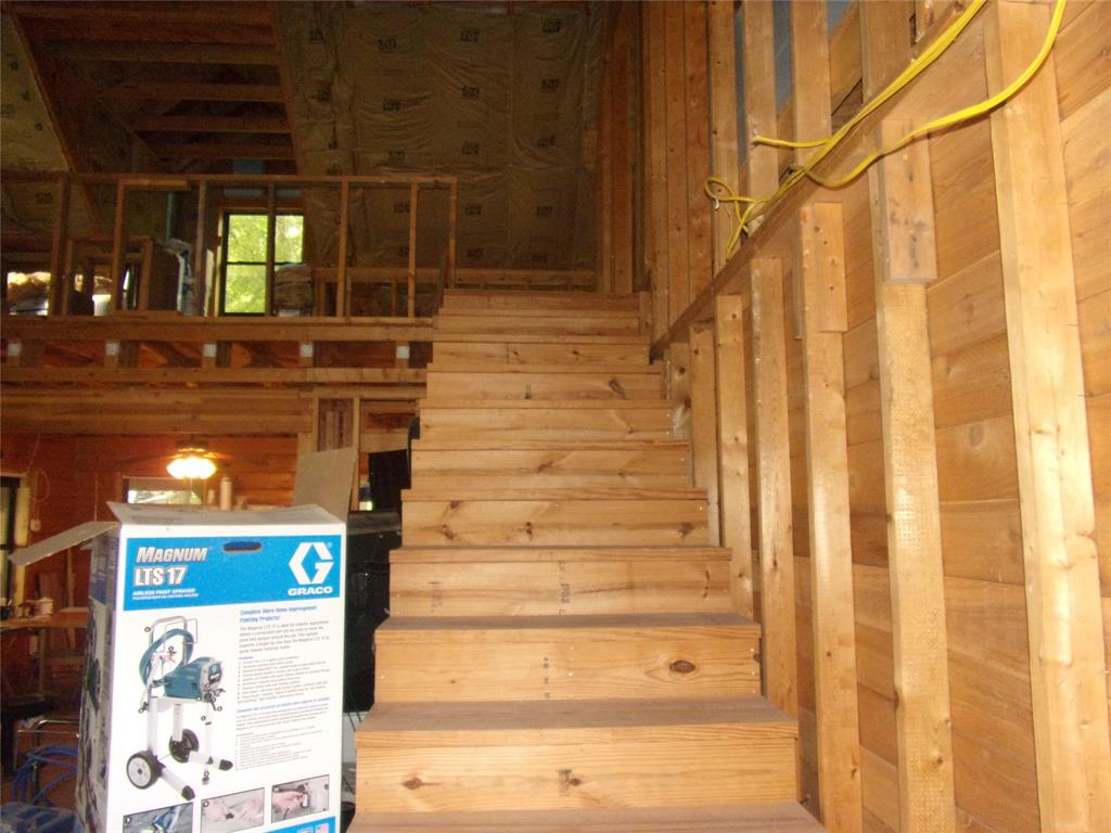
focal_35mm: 24
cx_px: 556
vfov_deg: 56.8
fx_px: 770
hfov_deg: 71.6
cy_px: 416
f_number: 3.3
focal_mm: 4.3
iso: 400
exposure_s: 1/34
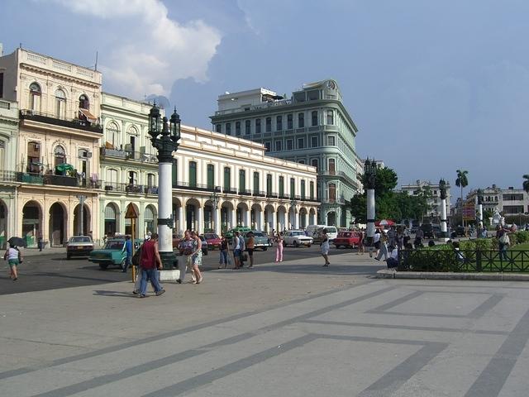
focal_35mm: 38
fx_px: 581
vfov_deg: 37.7
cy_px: 198
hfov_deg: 49.0
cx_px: 264
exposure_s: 1/250
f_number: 8
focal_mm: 7.9
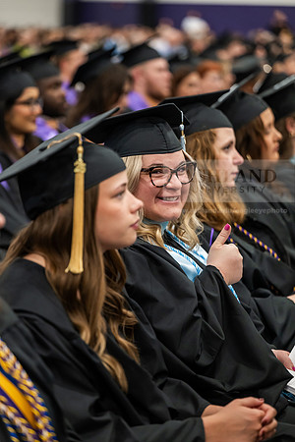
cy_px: 221
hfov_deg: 13.2
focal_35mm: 104
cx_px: 148
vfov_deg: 19.6
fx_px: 1278
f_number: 2.8
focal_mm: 104
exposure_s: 1/200
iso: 2500
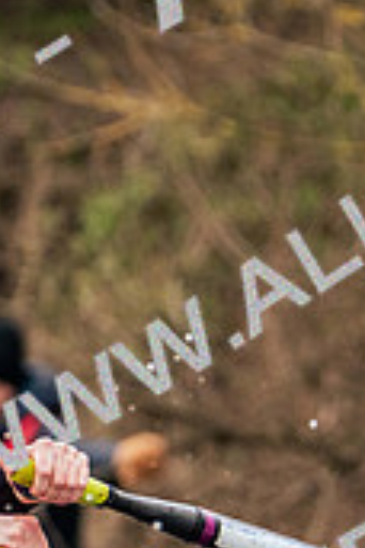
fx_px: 19450
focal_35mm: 1279
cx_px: 323
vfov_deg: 1.6
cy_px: 502
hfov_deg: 1.1
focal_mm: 376
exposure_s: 1/2000
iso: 2500
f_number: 6.3
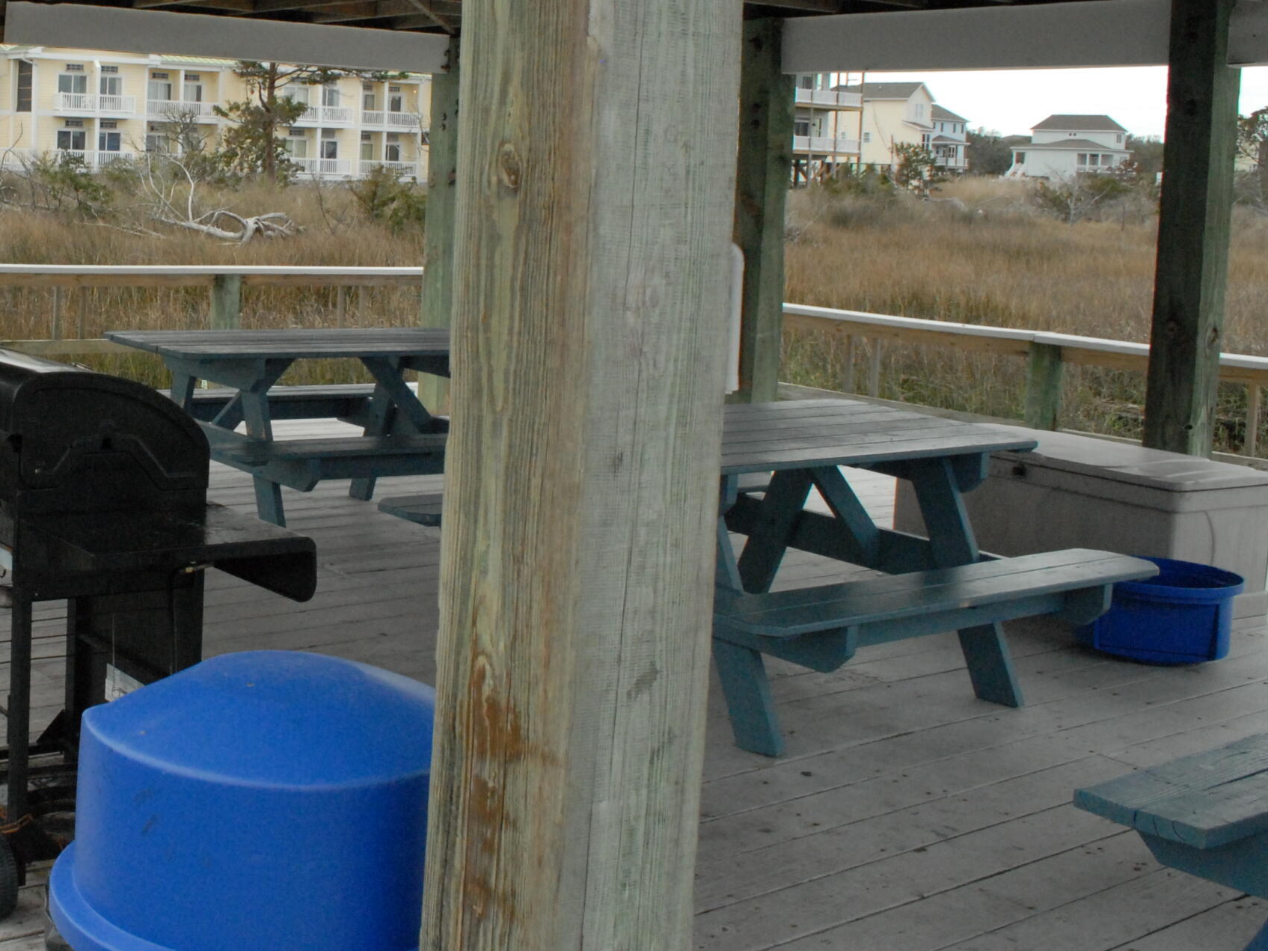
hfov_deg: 38.9
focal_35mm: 46
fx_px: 1685
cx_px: 176
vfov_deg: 31.1
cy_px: 257
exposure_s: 1/500
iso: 1000
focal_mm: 18
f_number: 11
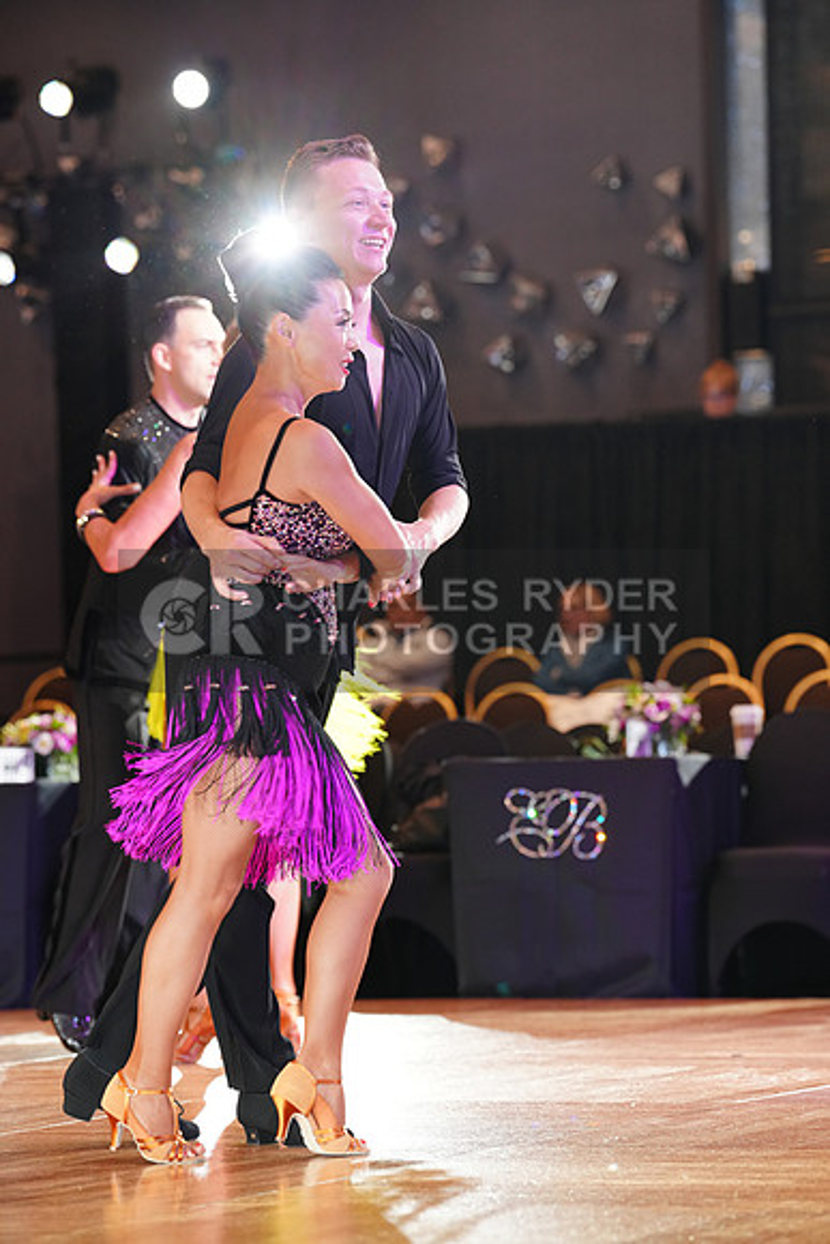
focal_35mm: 137
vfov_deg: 15.0
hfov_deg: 10.0
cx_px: 415
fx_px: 4735
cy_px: 622
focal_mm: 137
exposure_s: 1/200
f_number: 4.5
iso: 2000
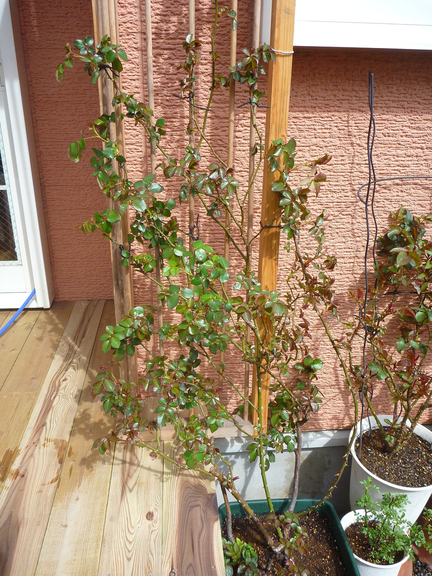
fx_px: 466
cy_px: 288
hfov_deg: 49.7
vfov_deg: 63.4
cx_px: 216
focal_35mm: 28
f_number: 3.3
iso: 80
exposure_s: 1/320
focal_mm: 4.9
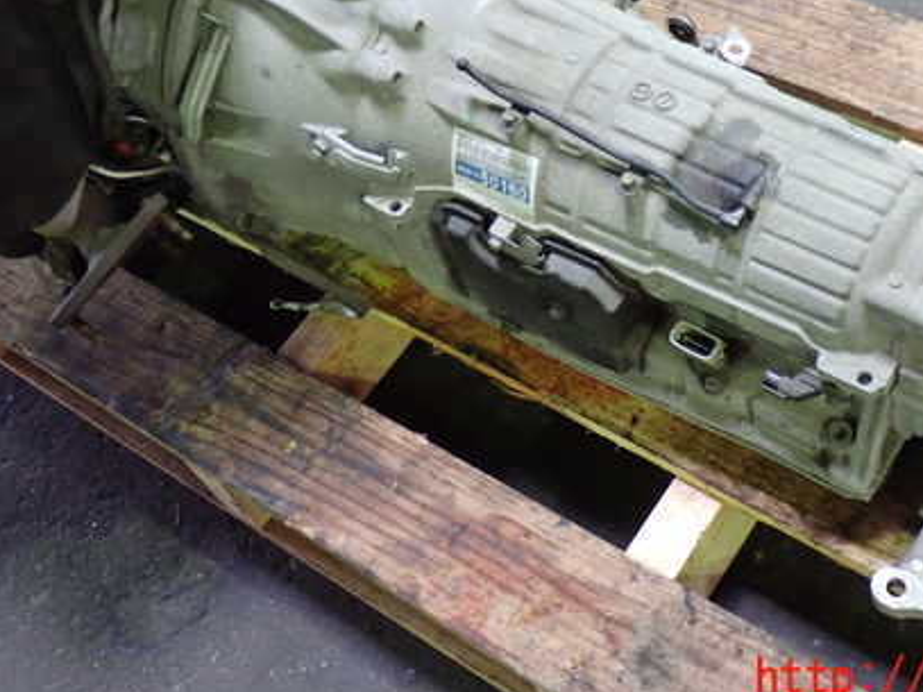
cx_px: 587
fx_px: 1493
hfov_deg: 34.2
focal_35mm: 56
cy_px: 197
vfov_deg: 25.9
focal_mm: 6.83
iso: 800
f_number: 2.7
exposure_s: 1/40
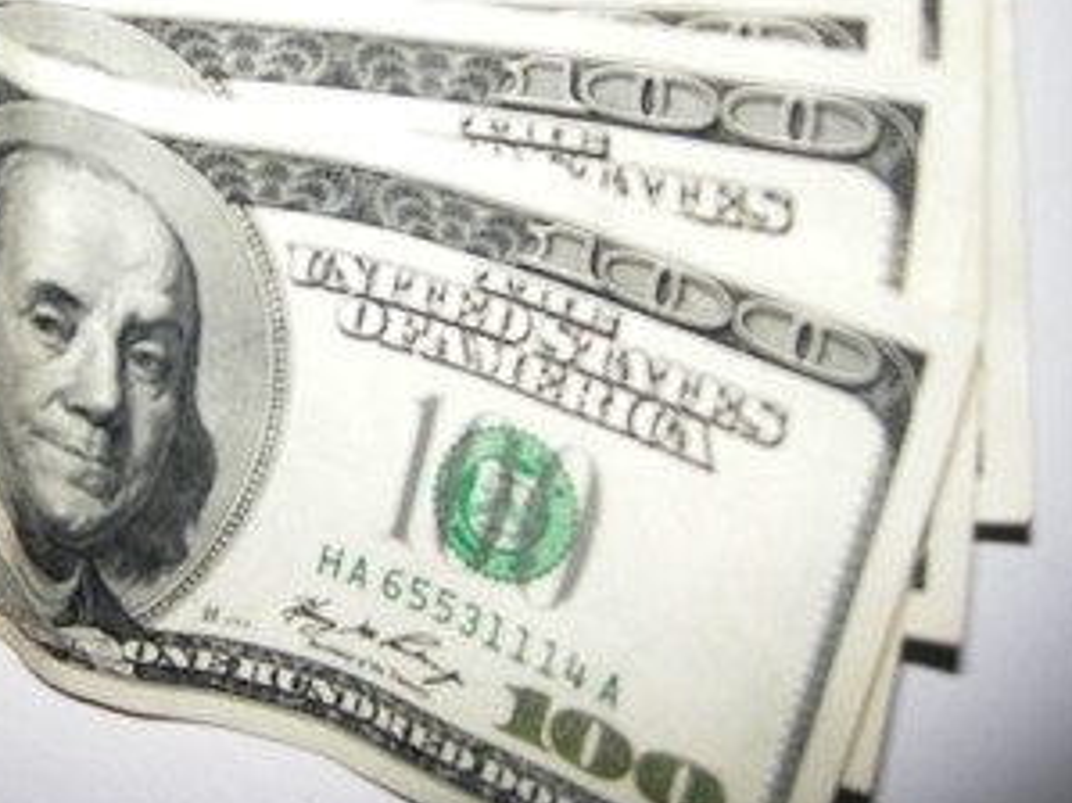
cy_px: 276
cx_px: 290
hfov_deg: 34.9
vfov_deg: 26.9
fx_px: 1672
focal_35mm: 54
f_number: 2.7
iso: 64
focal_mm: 7.5
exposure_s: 1/30
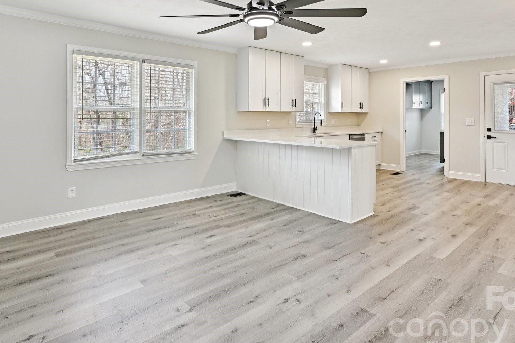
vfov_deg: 56.2
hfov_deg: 78.5
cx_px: 242
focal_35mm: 22
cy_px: 118
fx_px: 315
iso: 100
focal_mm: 16
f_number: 8
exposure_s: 1/20
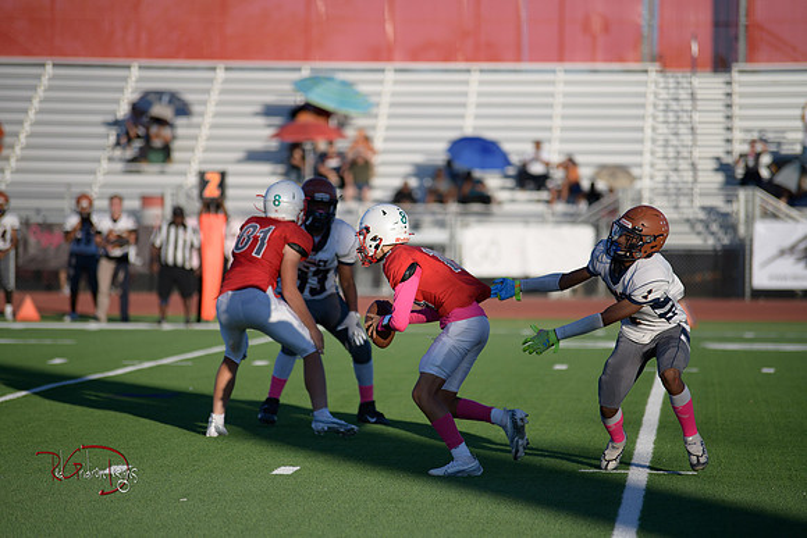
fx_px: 4484
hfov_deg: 10.3
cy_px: 269
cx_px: 404
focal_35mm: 200
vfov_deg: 6.9
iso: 250
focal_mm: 200
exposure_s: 1/5000
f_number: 2.8
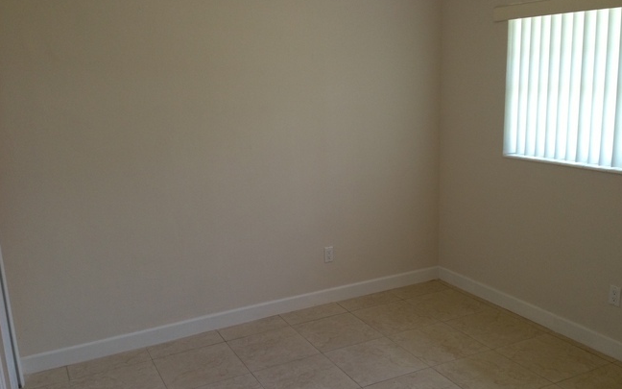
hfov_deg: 54.0
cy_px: 203
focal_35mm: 36
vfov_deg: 35.3
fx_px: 610
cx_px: 318
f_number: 2.4
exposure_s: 1/60
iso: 100
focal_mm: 4.13
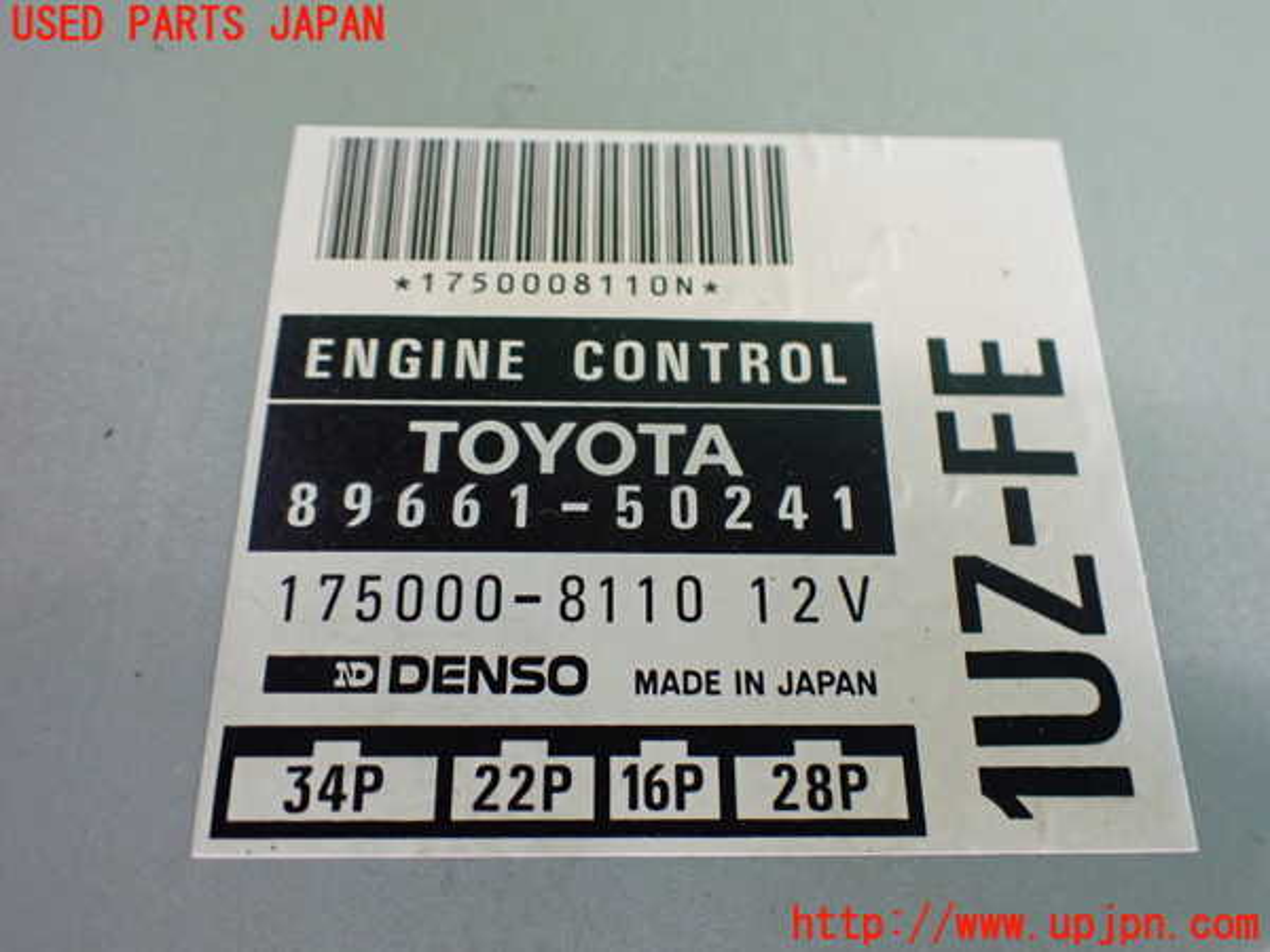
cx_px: 635
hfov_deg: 60.0
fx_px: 1101
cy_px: 476
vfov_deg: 46.8
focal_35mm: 30
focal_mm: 5.4
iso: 500
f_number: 2.3
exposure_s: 1/125
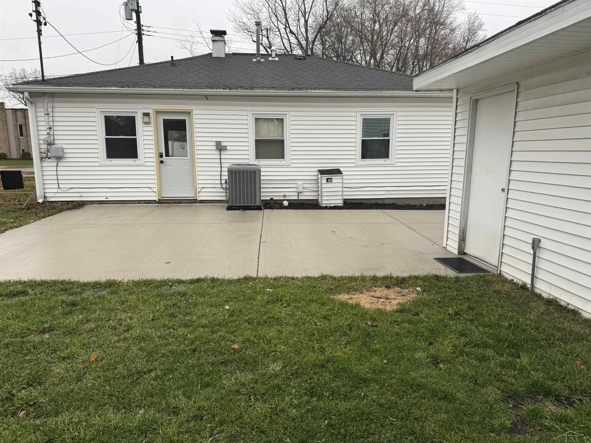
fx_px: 410
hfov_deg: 71.6
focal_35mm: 24
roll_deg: +0.0
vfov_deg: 56.8
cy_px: 222
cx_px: 296
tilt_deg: -7.3
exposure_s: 1/609
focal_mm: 6.76
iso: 80
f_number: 1.78
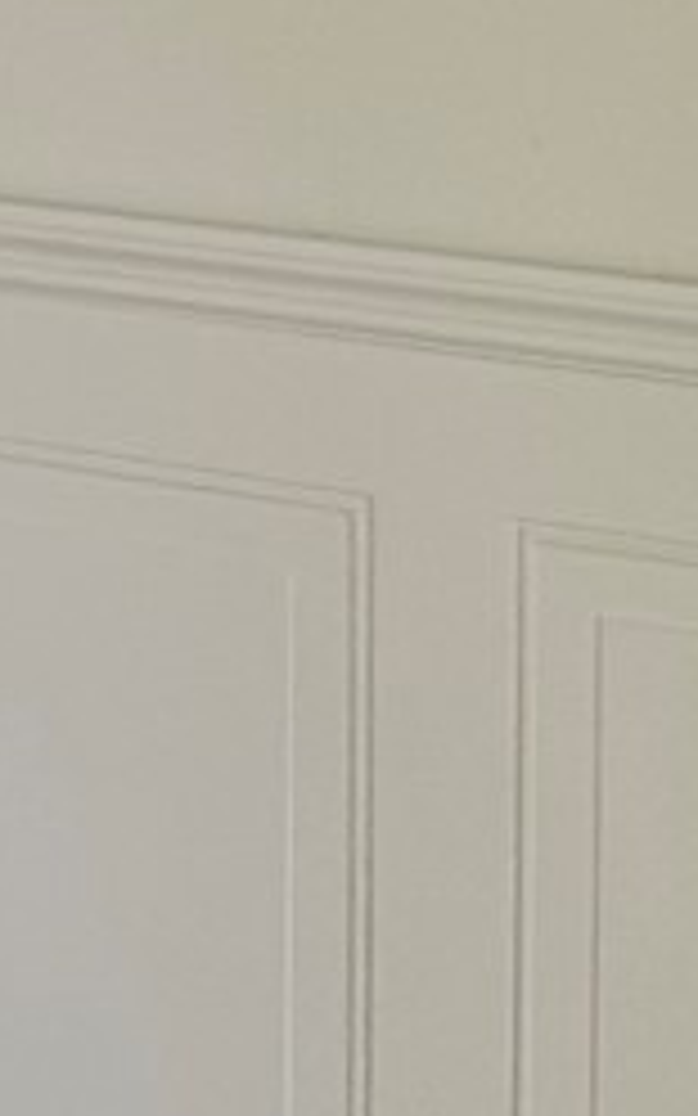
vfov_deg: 12.2
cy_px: -504
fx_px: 4992
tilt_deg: -2.0
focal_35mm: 164
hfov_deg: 7.4
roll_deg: -0.6
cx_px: -1103
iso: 80
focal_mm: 6.86
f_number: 1.78
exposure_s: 1/124
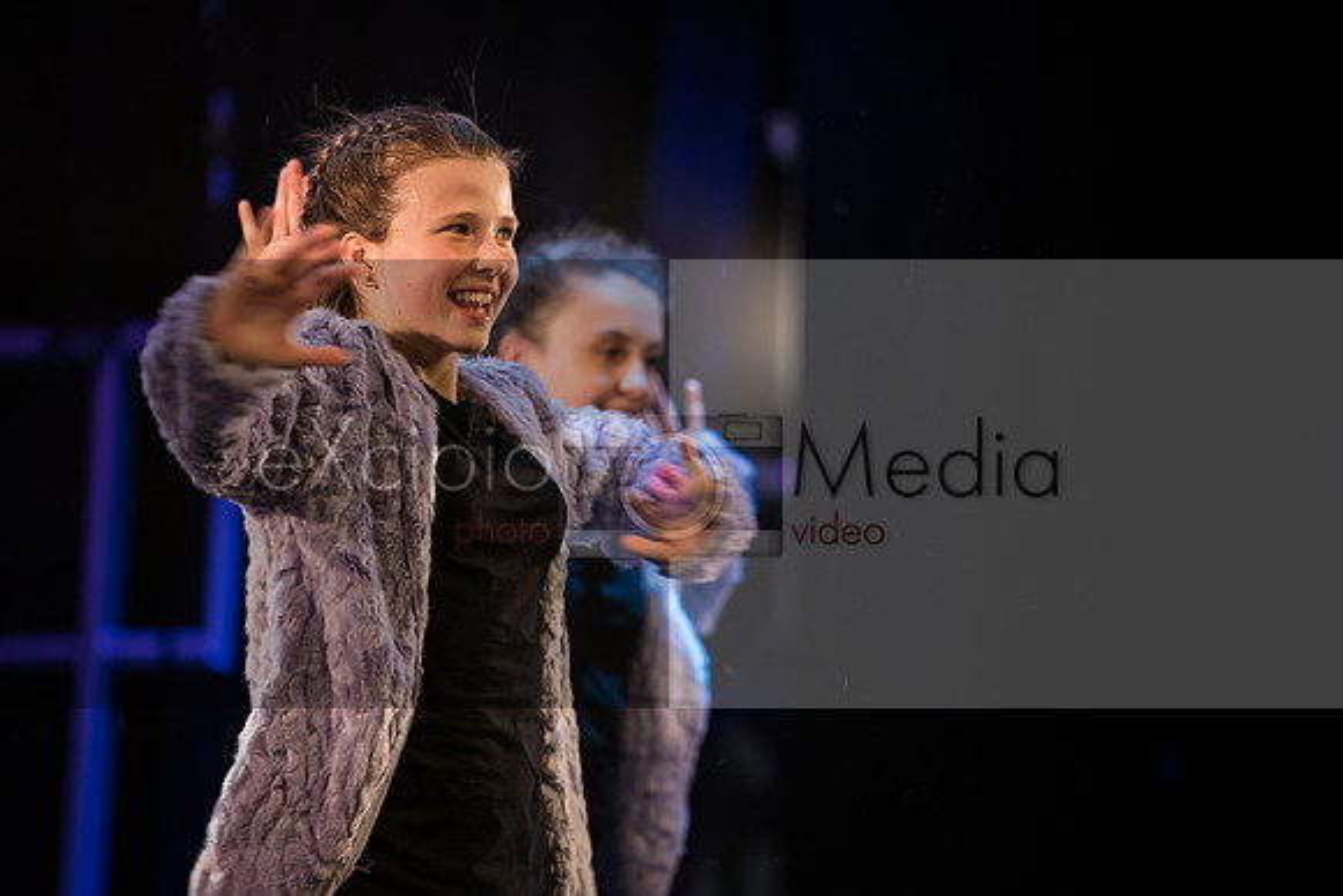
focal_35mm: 216
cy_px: 483
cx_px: 715
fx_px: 8077
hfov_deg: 9.5
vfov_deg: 6.3
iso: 1250
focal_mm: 200
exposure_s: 1/125
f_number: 2.8
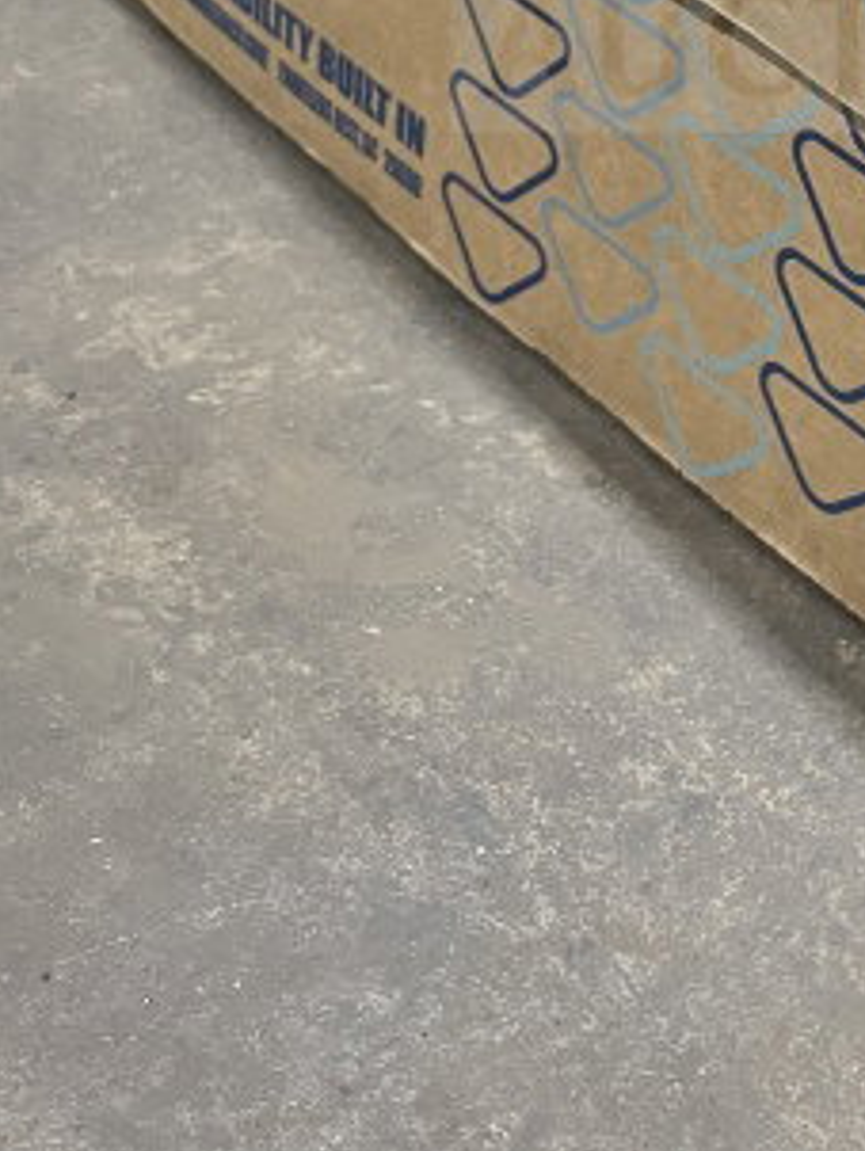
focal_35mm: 70
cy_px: -170
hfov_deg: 20.3
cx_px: 876
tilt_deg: -23.3
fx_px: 2329
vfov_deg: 25.4
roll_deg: -6.3
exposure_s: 1/60
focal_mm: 4.2
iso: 200
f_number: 1.6
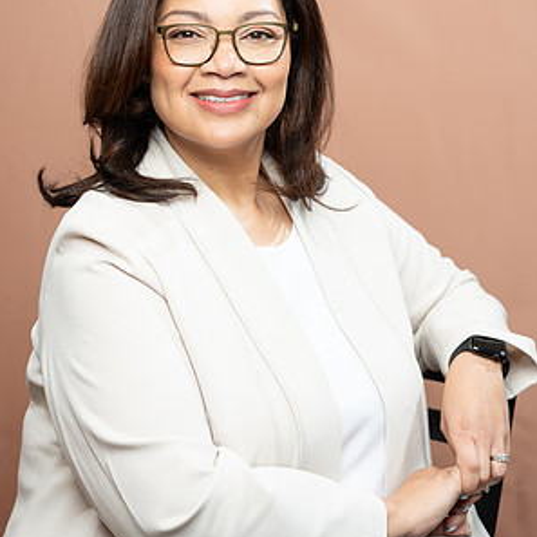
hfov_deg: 19.3
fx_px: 1580
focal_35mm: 90
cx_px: 268
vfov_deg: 19.3
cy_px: 201
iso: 320
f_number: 4
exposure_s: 1/160
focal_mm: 70
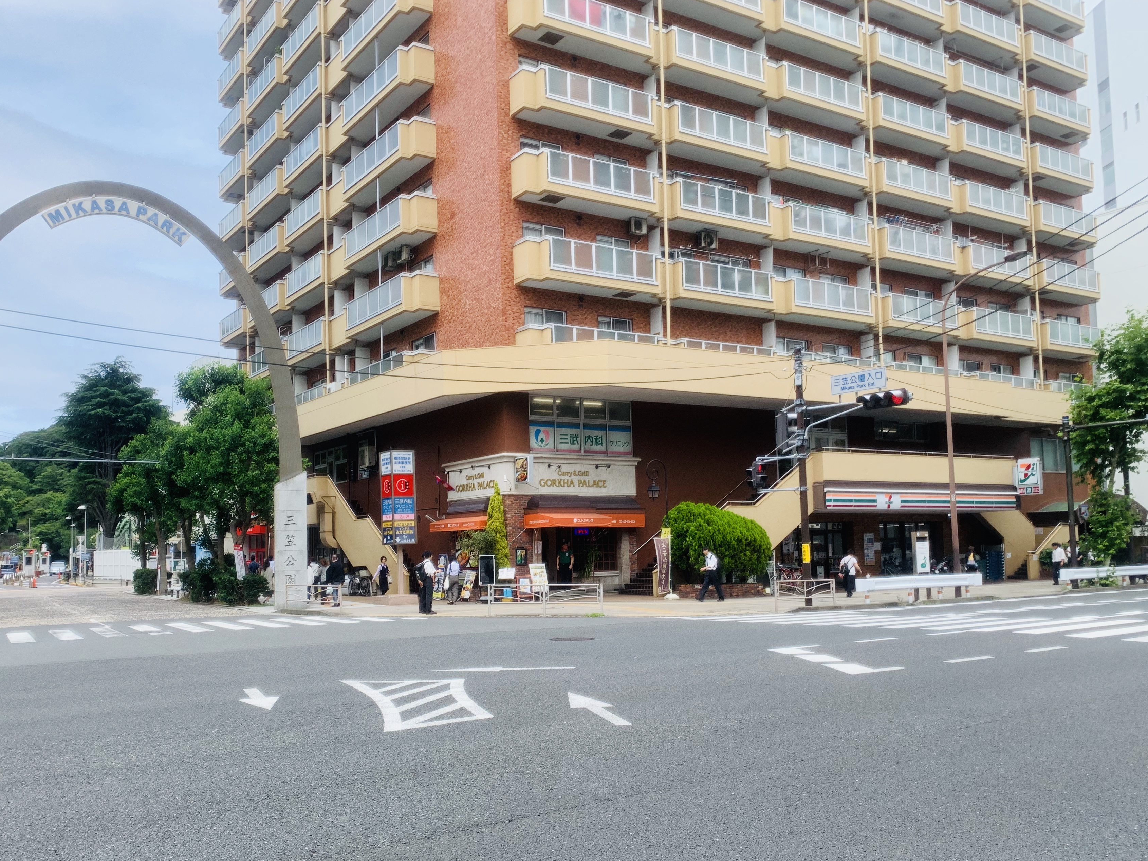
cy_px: 488
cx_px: 530
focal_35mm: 31
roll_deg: +1.4
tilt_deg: +3.8
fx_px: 1028
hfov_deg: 58.3
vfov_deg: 45.3
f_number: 1.8
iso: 25
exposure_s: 1/1332
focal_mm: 4.25
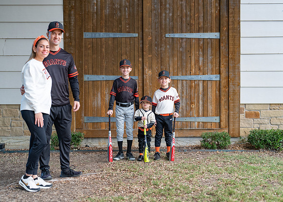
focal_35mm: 53
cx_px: 136
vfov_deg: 26.4
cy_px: 100
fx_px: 430
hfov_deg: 36.4
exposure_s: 1/320
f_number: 2.2
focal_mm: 50
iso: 320
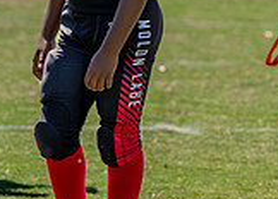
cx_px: 384
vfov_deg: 3.0
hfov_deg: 4.2
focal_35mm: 473
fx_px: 3738
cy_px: -112
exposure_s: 1/800
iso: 100
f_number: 3.5
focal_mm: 120
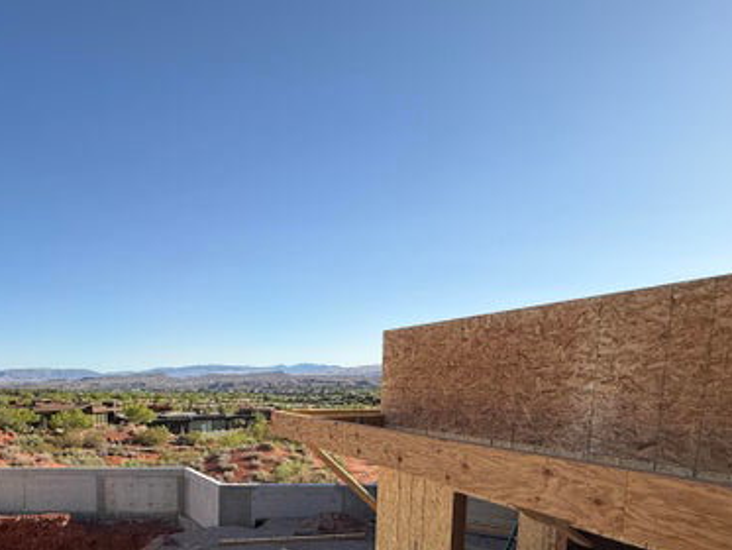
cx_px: 208
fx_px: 508
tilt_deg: -8.1
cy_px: 440
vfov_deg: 53.1
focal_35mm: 24
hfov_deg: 68.2
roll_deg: +1.2
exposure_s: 1/1613
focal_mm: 2.22
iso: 50
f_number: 2.2
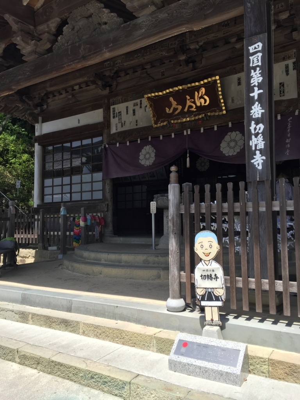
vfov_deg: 61.7
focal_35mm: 29
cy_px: 200
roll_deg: +0.5
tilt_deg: +4.6
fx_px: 335
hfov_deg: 48.2
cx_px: 150
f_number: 2.2
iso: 32
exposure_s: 1/1130
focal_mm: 4.15
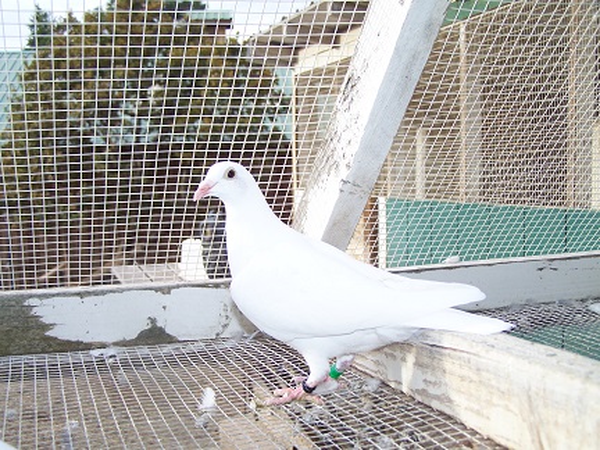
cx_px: 300
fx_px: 832
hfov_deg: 39.7
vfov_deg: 30.3
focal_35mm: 48
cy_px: 225
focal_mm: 8
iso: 64
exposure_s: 1/100
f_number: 3
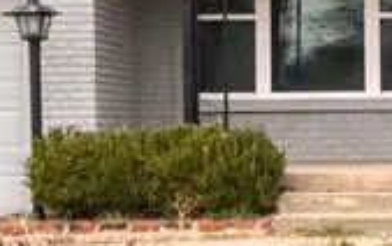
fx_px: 1978
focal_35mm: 185
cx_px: 531
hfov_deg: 11.0
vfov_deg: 7.1
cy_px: -52
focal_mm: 30
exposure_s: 1/800
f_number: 8
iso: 400
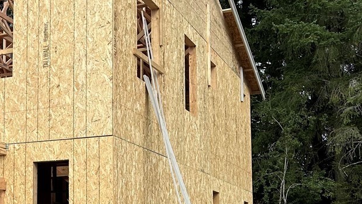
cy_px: 175
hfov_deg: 27.9
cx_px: -49
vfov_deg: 17.5
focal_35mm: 68
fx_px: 653
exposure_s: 1/2353
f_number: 1.78
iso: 80
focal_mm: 6.86
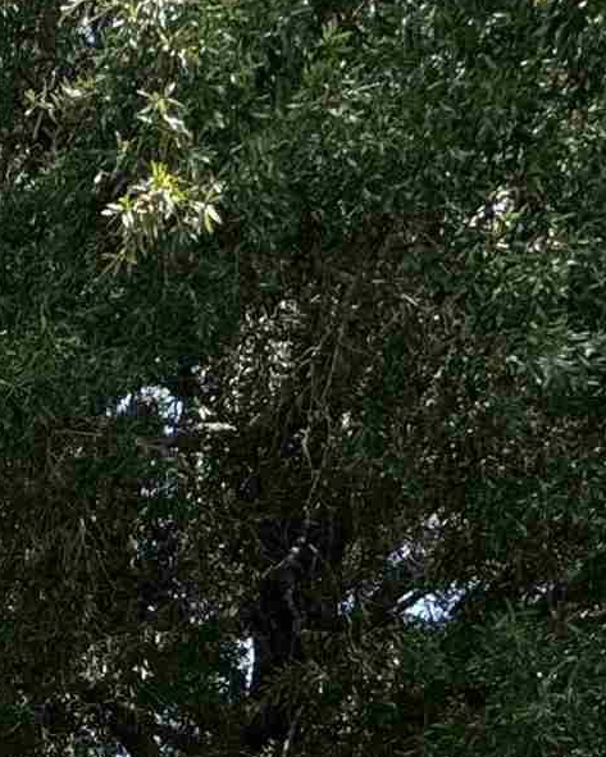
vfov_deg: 19.3
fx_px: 1591
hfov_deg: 17.9
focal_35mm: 71
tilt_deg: -3.6
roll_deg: -1.0
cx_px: -437
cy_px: 1400
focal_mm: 2.22
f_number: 2.2
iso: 40
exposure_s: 1/657
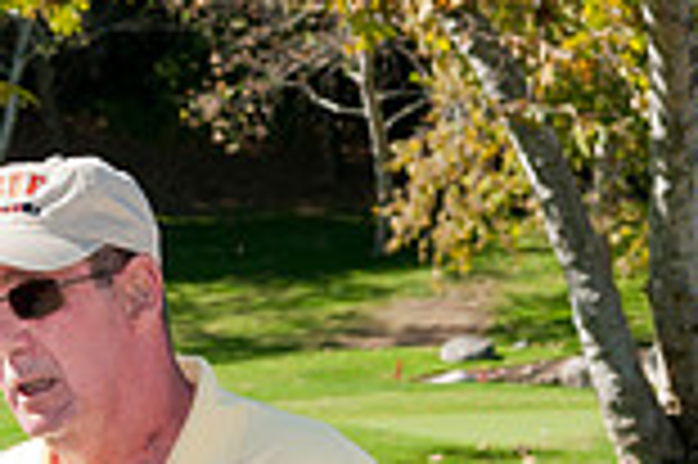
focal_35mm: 225
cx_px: 9
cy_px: 525
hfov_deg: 9.1
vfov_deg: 6.1
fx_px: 4358
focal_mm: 40
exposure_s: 1/160
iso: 200
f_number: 6.3
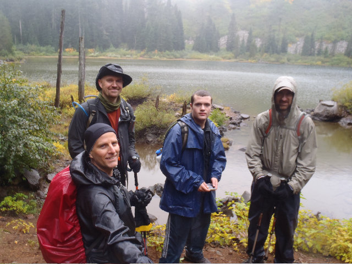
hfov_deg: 63.4
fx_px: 285
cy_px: 132
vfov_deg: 49.7
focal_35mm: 28
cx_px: 176
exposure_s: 1/30
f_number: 3.9
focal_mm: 5
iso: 160
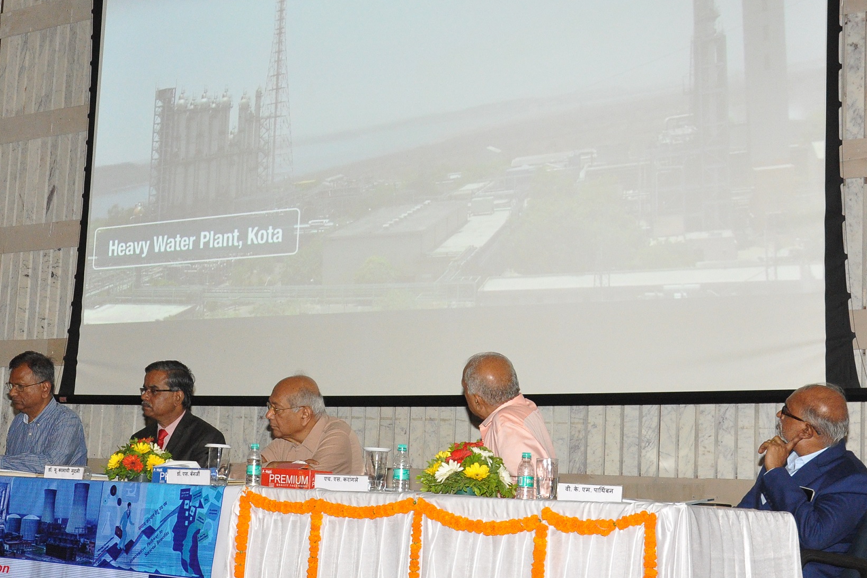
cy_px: 297
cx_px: 319
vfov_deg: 21.6
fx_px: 1513
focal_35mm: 63
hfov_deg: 31.8
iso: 1600
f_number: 6.3
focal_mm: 25
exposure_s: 1/125
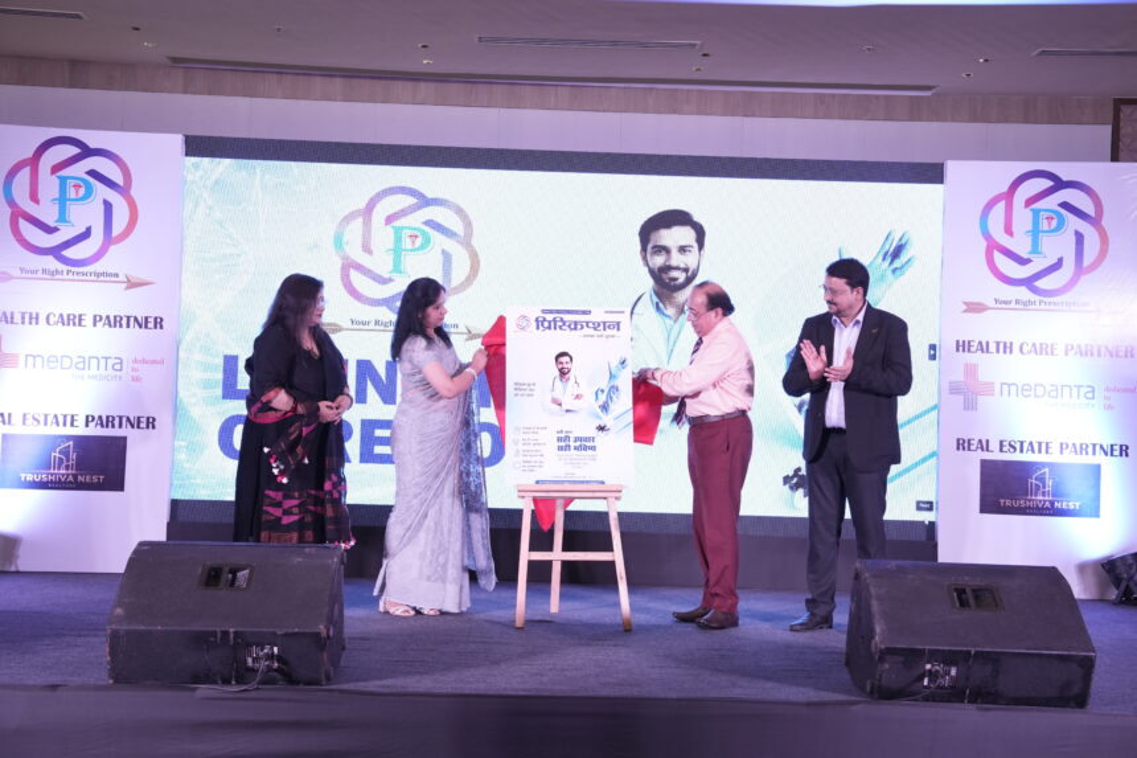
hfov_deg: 44.5
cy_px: 379
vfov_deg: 30.5
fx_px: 1389
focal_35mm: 44
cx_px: 568
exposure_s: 1/125
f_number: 5.6
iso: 2000
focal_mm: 44
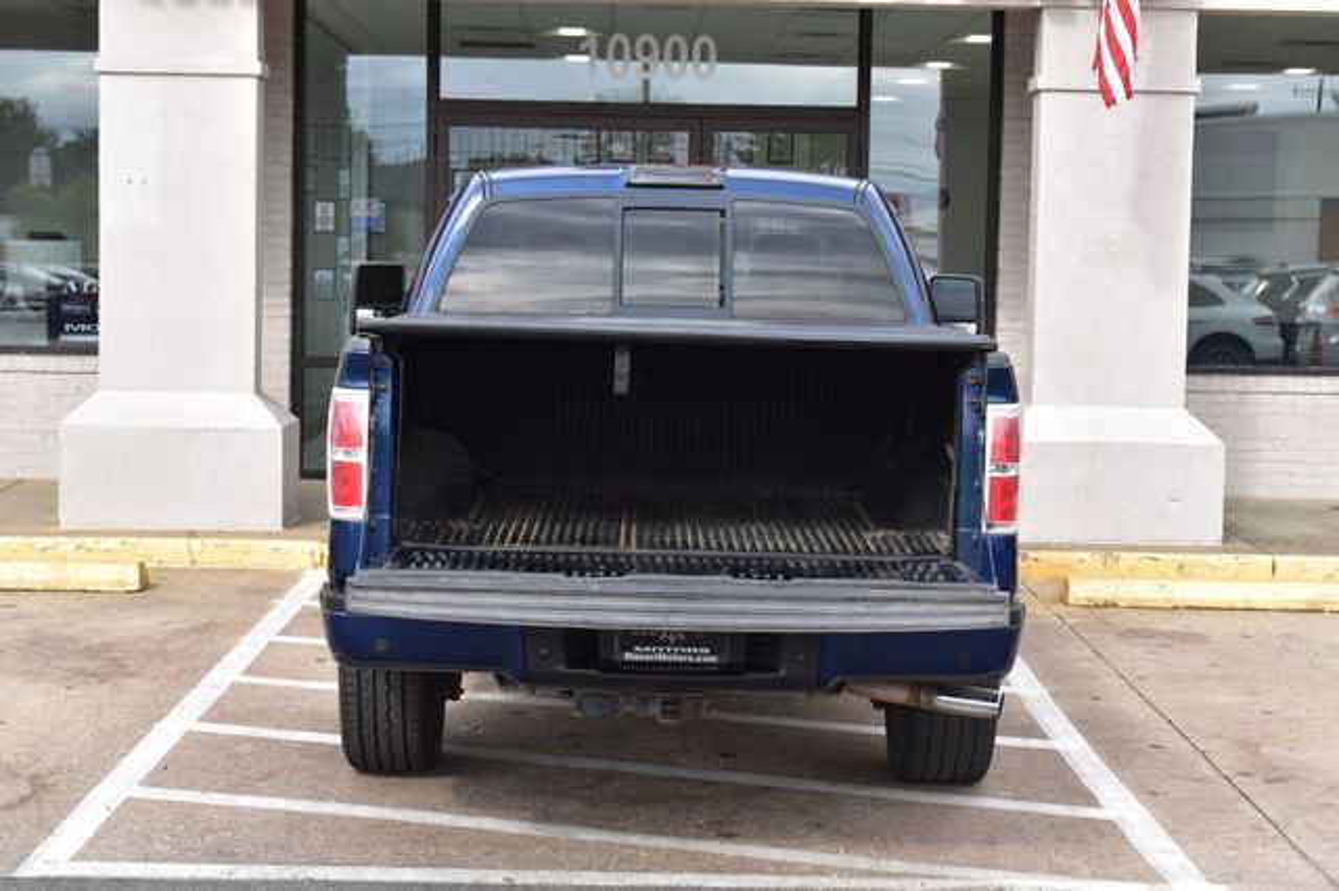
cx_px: 670
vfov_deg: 20.1
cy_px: 446
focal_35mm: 68
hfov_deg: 29.9
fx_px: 2509
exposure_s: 1/200
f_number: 10
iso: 400
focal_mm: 45
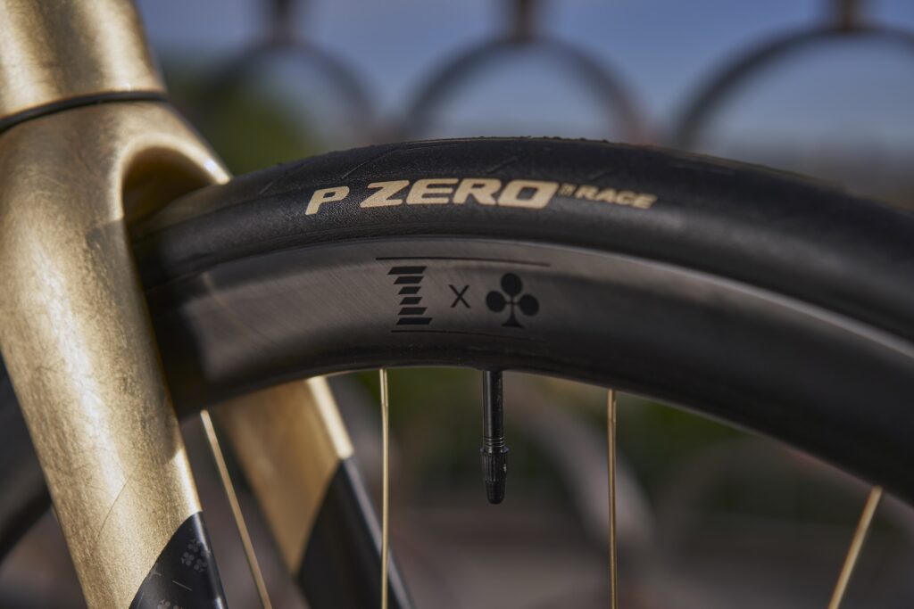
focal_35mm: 55
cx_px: 457
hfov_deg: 36.2
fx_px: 1396
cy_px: 304
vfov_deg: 24.6
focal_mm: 55
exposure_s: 1/4000
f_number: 2.5
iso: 100
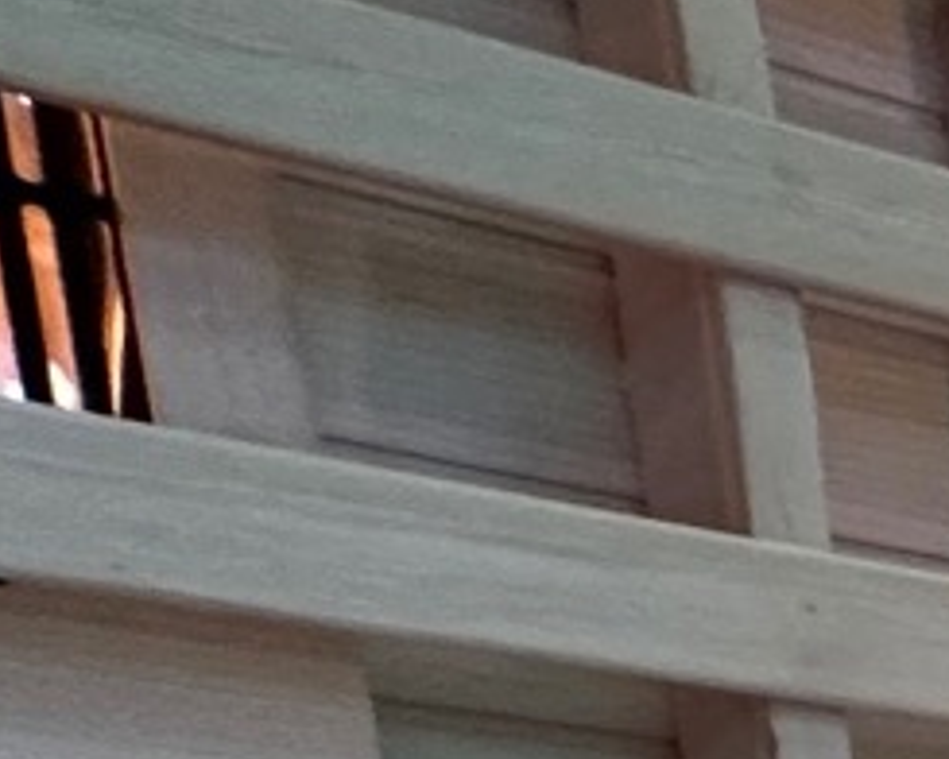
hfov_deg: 9.1
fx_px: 3005
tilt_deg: -9.0
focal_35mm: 107
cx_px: 3482
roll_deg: +0.0
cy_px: 1836
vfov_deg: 11.7
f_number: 2.2
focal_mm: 2.22
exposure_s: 1/100
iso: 200
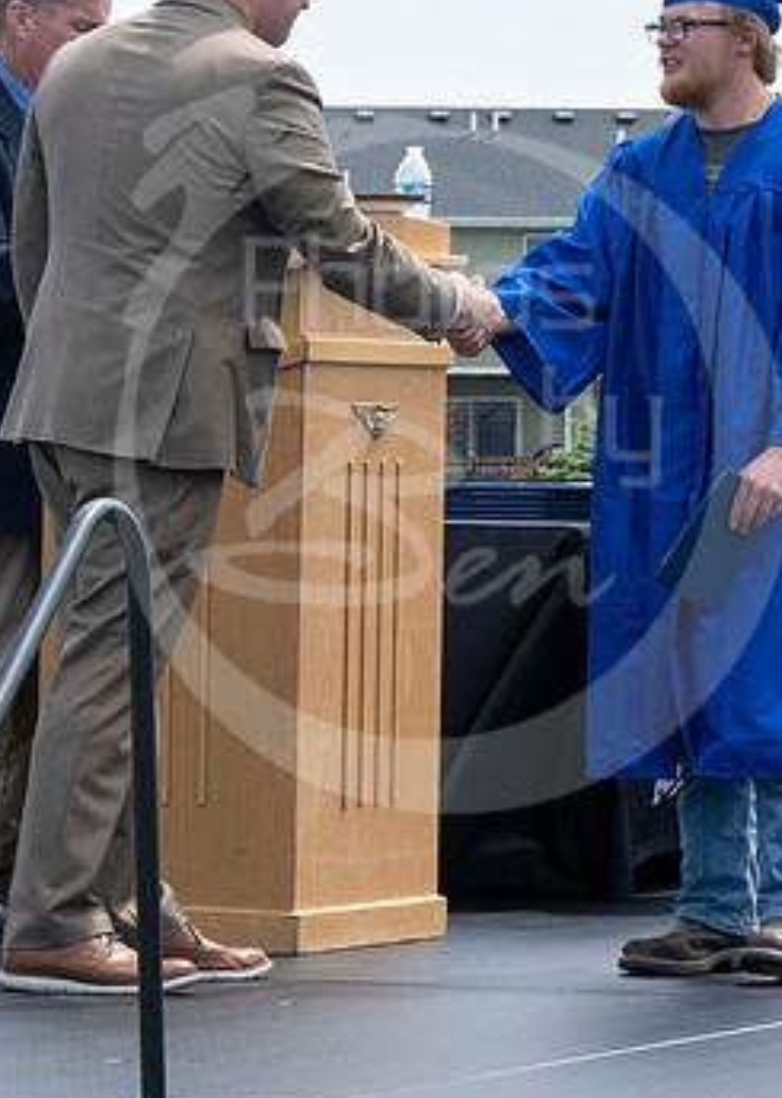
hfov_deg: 6.0
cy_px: 150
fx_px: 7446
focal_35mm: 239
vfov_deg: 8.4
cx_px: 155
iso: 200
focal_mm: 71
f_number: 13
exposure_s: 1/250
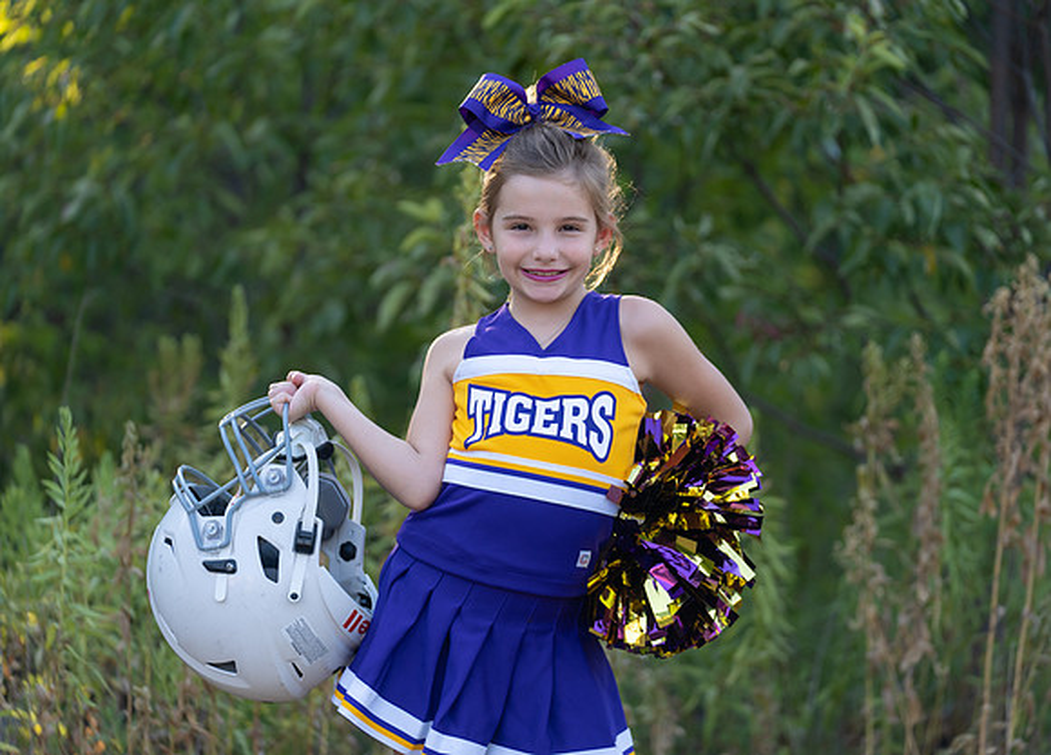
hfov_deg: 12.9
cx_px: 542
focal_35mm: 156
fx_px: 4652
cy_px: 373
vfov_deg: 9.3
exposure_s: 1/320
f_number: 2.8
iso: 160
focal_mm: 143
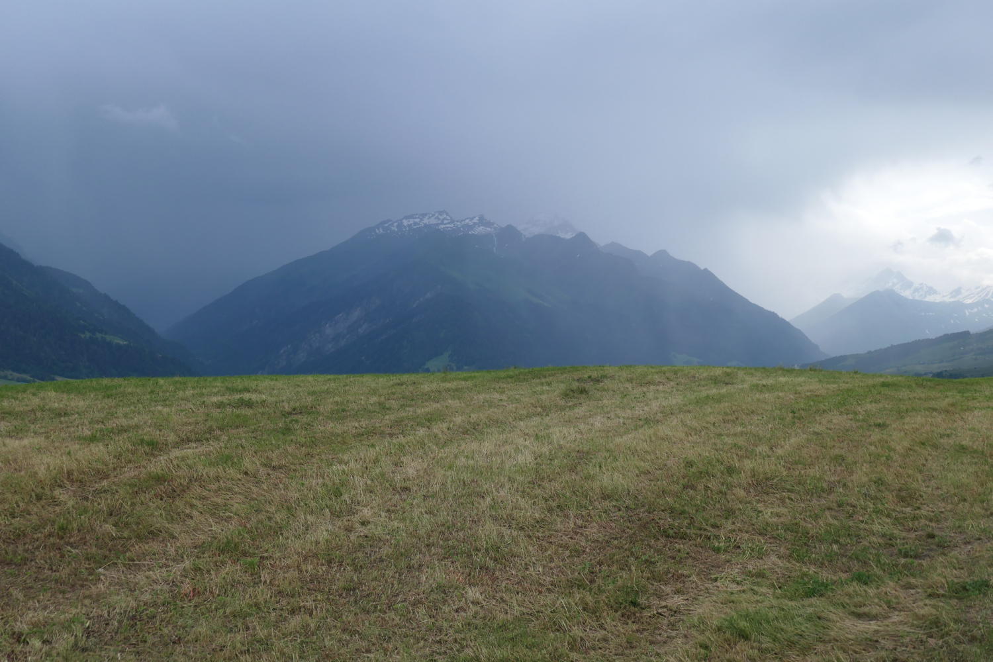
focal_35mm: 39
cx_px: 496
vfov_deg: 34.2
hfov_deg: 49.6
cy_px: 331
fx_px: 1076
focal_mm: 14.4
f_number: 3.9
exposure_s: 1/1000
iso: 200
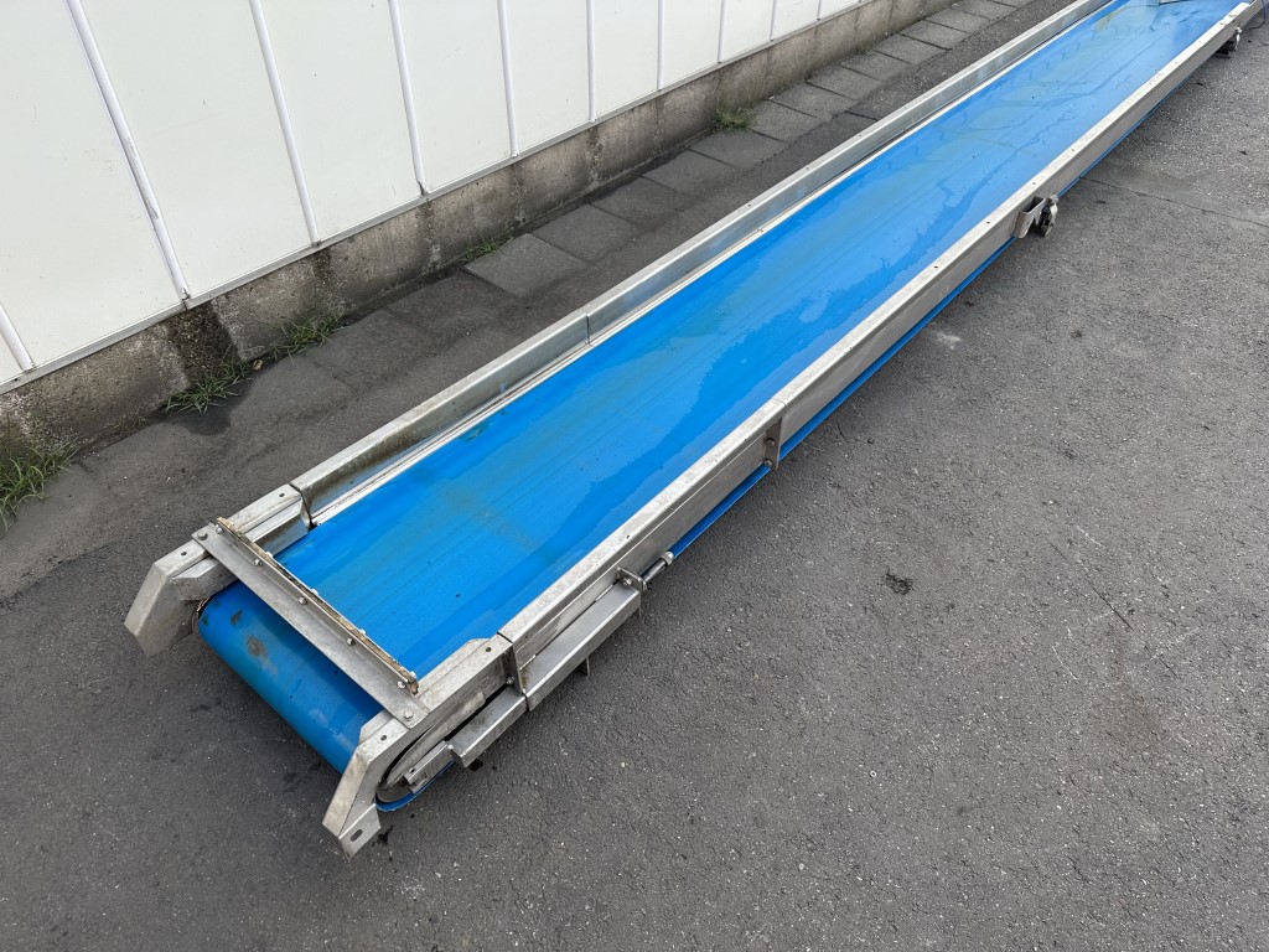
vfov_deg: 56.8
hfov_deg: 71.6
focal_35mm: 24
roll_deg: -1.7
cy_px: 476
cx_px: 634
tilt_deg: -43.0
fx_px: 880
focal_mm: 6.86
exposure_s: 1/564
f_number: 1.78
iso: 80
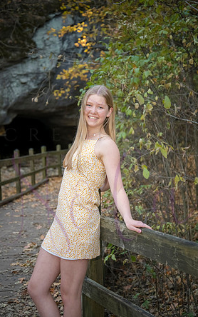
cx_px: 99
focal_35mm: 64
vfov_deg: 32.0
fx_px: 552
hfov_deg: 20.3
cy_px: 160
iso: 800
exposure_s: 1/250
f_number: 4.5
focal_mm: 62
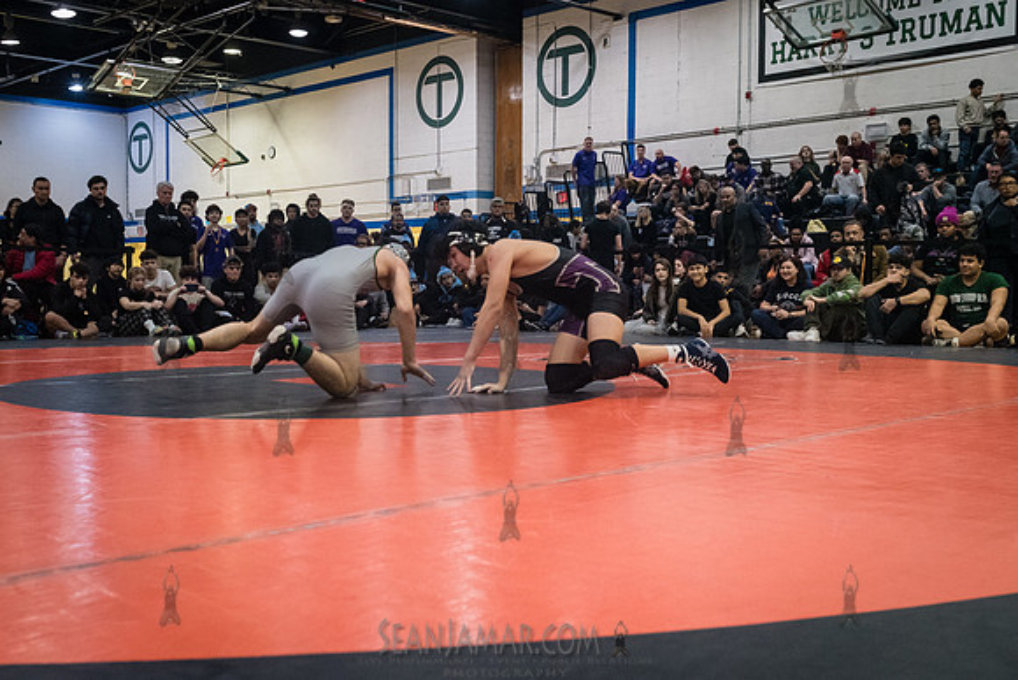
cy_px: 337
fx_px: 1117
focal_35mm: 40
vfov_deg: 33.8
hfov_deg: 48.9
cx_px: 472
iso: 8000
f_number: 4
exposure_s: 1/400
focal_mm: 35
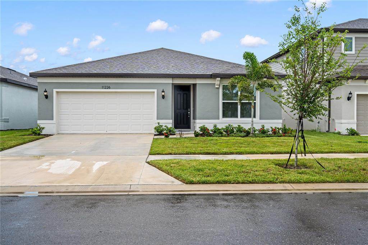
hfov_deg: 60.3
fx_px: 317
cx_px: 184
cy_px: 122
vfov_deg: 42.3
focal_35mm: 31
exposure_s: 1/25
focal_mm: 31
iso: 100
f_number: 11
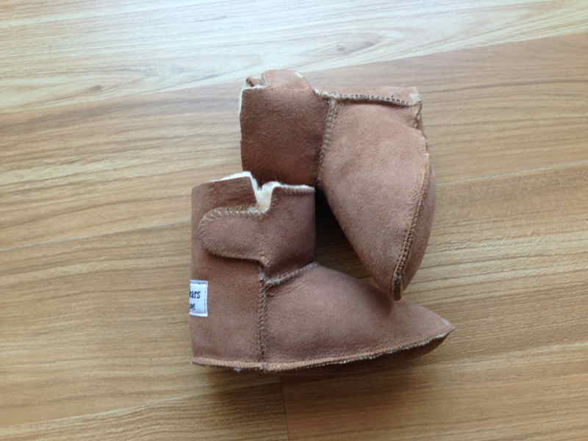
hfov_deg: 55.4
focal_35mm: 33
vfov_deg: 42.9
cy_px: 220
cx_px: 294
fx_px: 561
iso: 50
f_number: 2.4
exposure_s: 1/24
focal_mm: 4.13
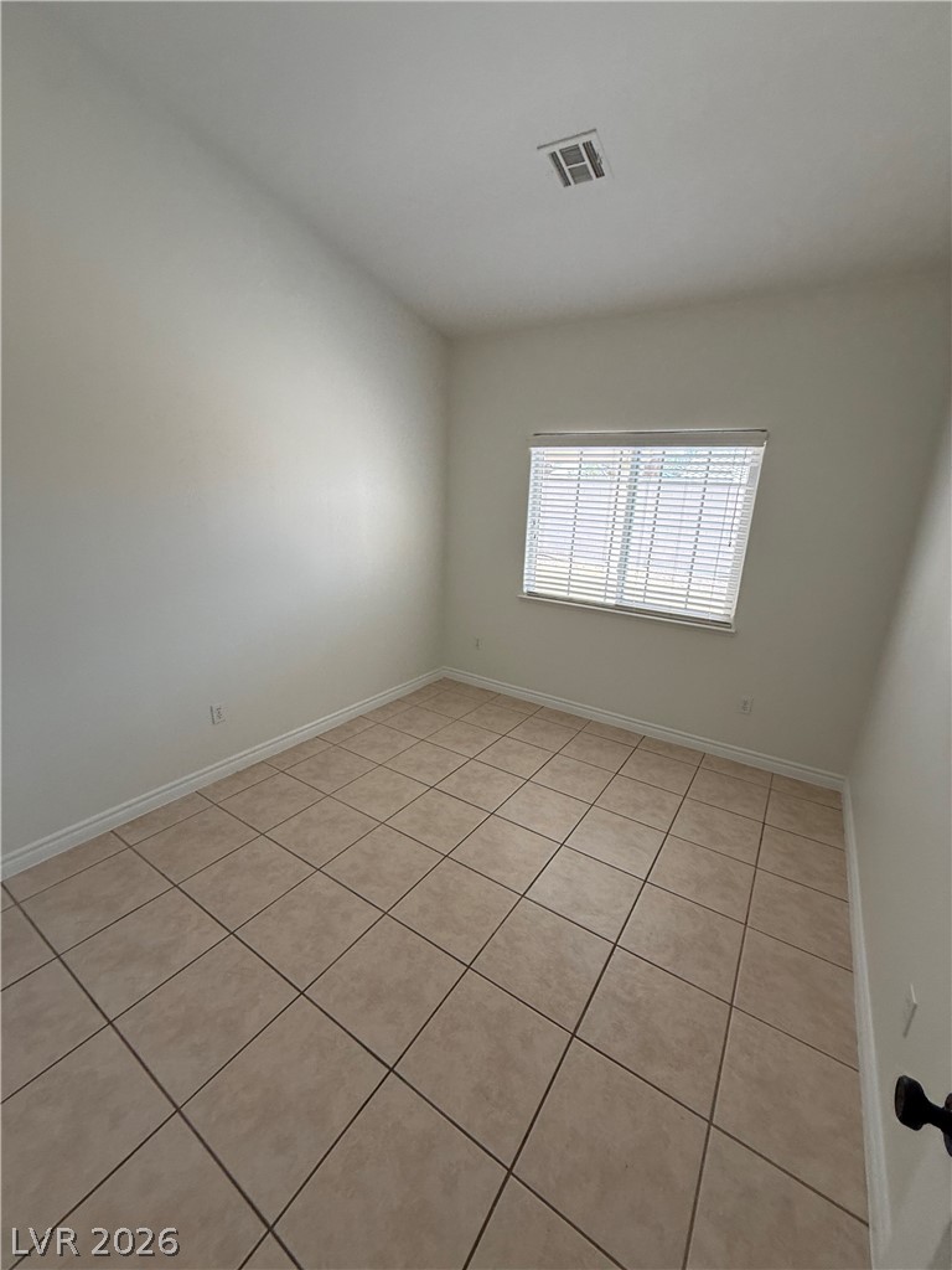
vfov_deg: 102.1
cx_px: 476
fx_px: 513
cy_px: 635
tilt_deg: -9.7
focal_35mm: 14
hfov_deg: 85.7
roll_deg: -1.7
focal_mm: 2.22
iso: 125
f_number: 2.2
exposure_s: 1/99
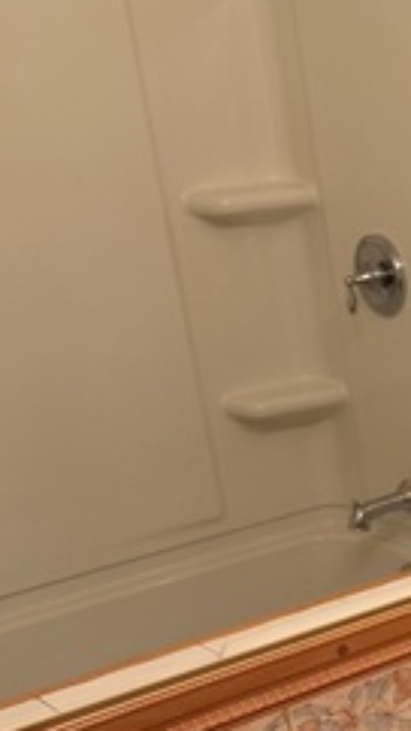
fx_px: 1396
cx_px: 722
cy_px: 723
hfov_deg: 14.8
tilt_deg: -25.5
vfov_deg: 27.7
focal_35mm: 72
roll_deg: +1.3
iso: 160
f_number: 1.78
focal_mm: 6.76
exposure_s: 1/120
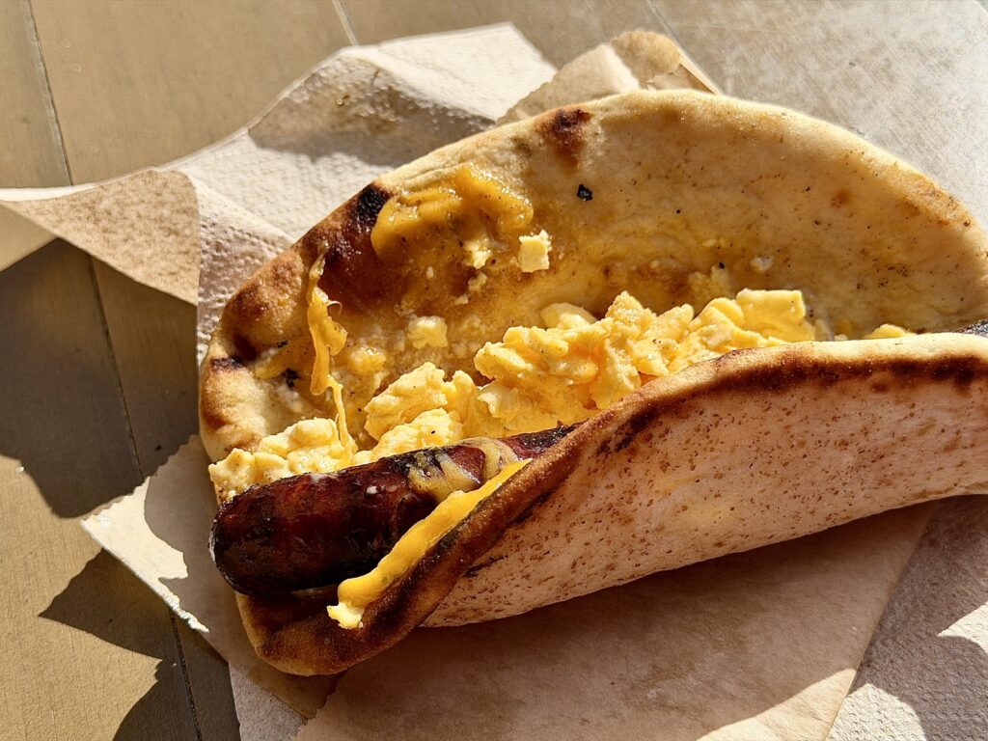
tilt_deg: -50.2
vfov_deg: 30.3
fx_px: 1370
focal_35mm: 48
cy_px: 370
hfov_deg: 39.7
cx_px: 494
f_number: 1.78
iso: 64
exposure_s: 1/5208
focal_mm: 6.76
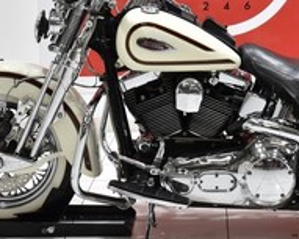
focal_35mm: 101
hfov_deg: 18.8
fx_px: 897
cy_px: 9
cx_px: 208
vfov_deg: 15.0
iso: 100
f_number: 4
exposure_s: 1/40
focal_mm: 25
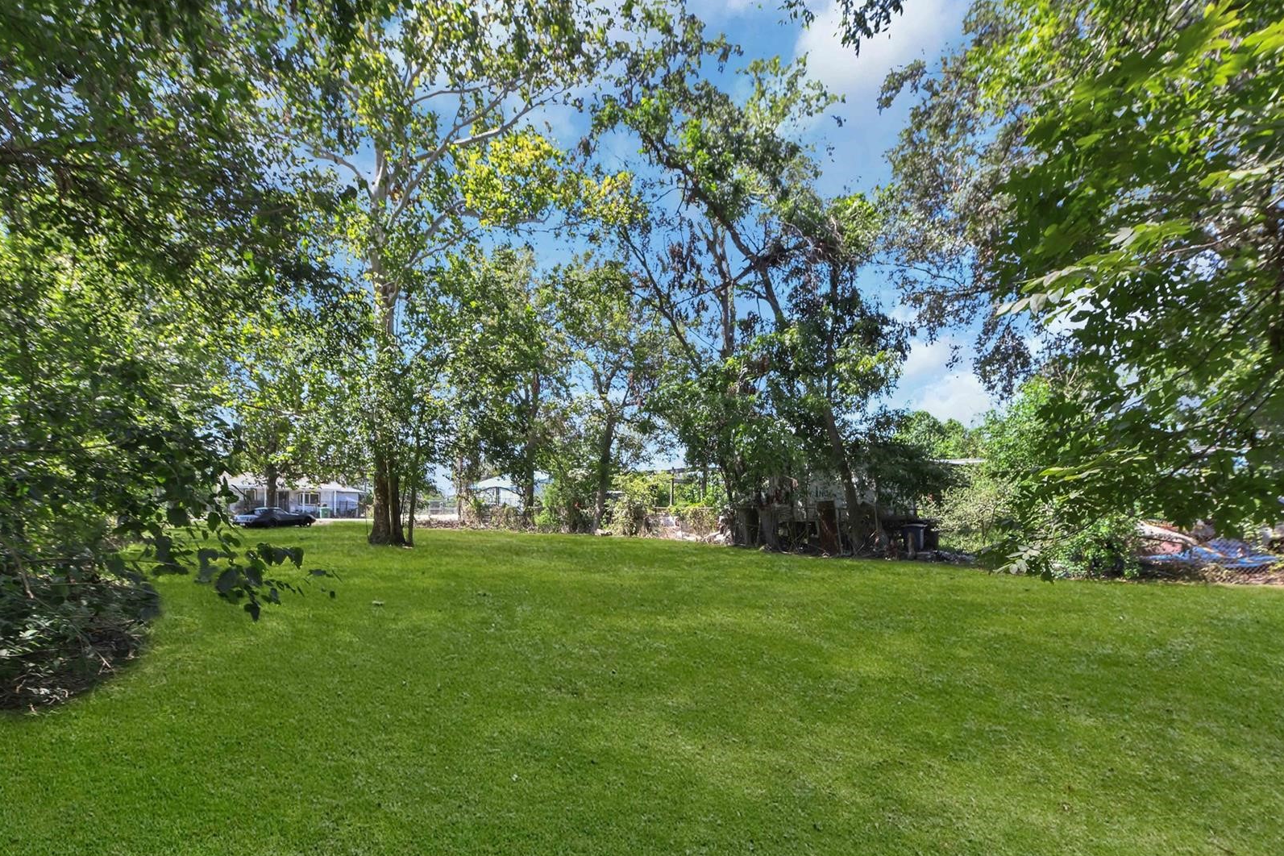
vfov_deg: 66.6
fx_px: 642
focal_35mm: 18
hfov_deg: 90.0
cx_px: 669
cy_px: 524
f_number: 8
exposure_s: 1/60
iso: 100
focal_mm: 14
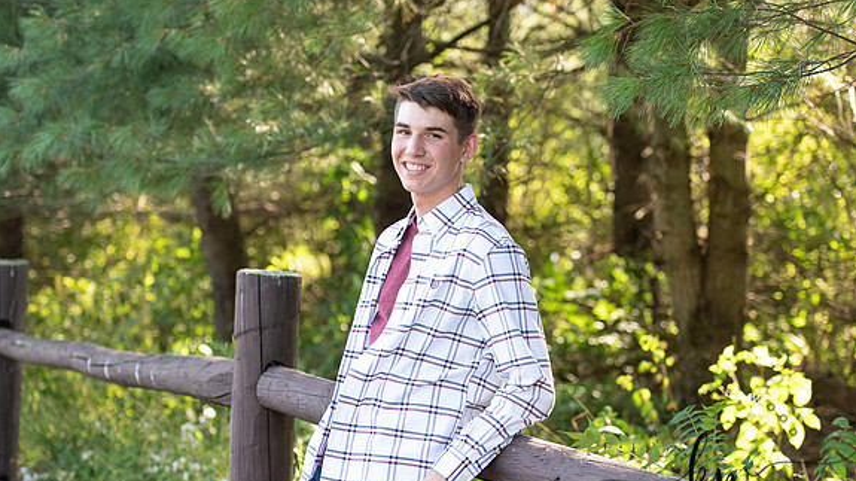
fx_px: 1679
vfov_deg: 16.3
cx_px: 427
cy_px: 279
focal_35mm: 74
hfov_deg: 28.6
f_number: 3.2
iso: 400
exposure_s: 1/250
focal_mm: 70
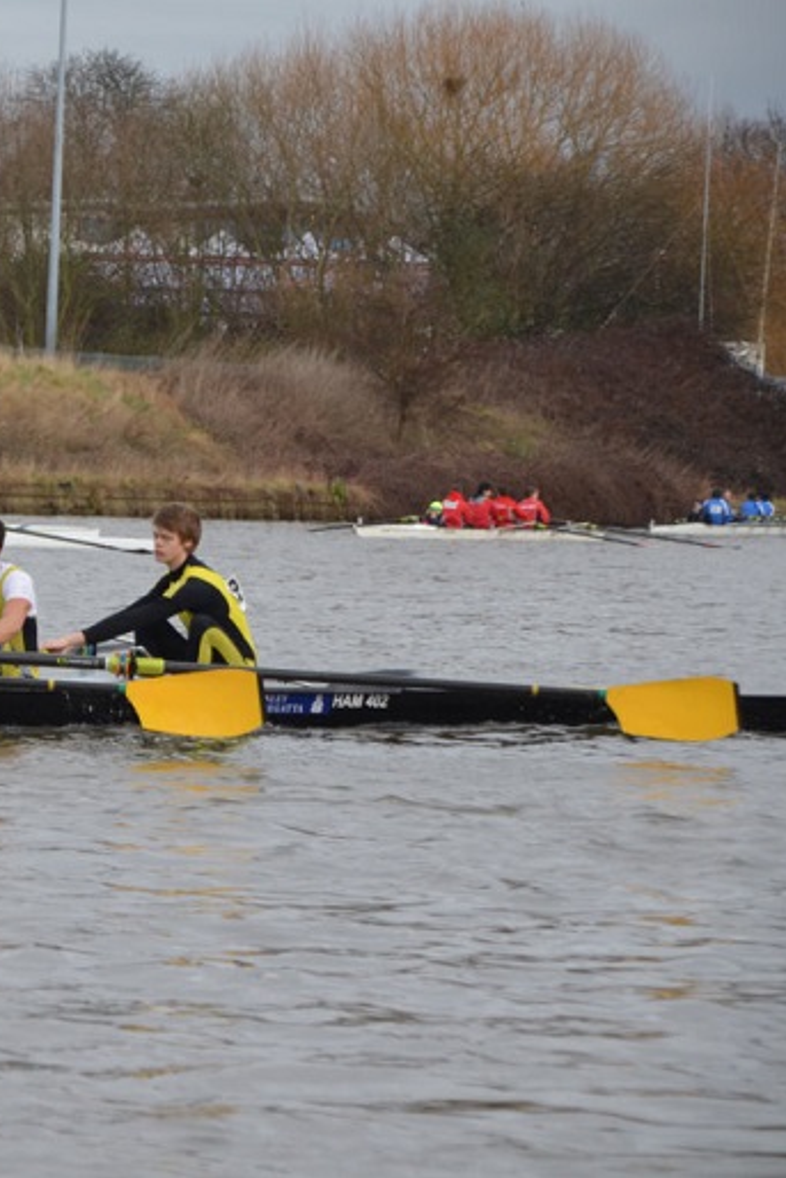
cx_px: -57
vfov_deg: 9.8
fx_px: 6840
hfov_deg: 6.5
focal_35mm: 209
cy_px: 589
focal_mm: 92
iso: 560
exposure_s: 1/1000
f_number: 5.6
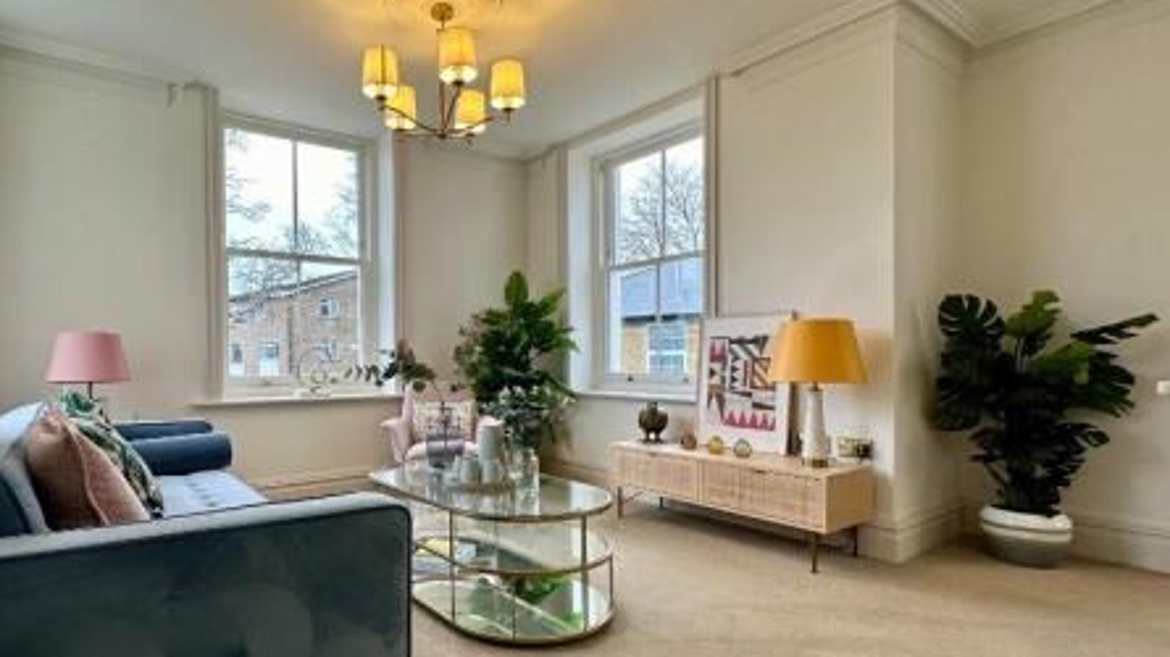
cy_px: 367
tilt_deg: -0.4
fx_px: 620
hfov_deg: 85.5
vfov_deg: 55.7
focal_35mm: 20
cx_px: 467
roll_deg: +0.7
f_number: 2.2
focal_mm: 2.22
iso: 125
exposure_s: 1/100
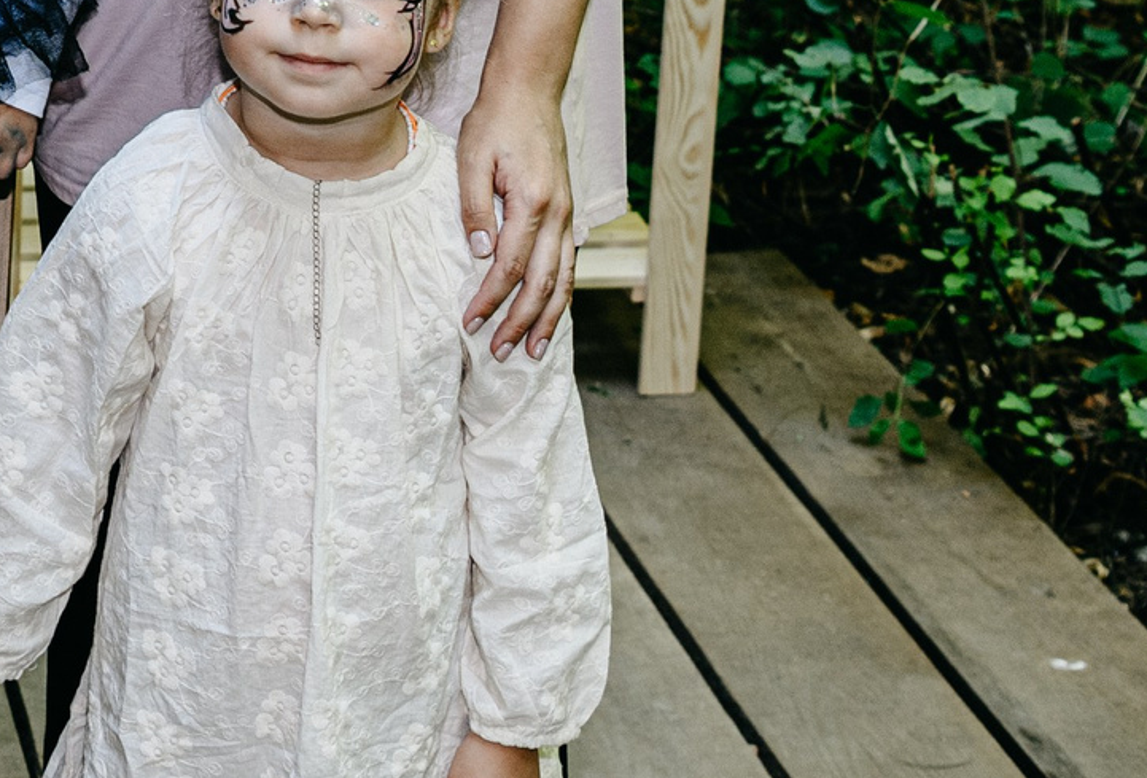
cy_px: -402
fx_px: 3619
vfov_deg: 11.7
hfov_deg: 16.7
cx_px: -480
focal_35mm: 113
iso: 320
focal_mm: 29
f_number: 3.5
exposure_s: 1/160
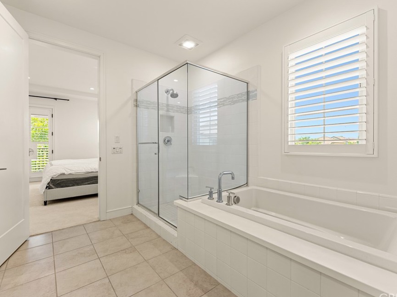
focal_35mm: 16
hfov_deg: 94.5
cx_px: 205
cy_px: 147
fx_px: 183
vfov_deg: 78.1
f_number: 6.3
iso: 320
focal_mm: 14
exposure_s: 1/15
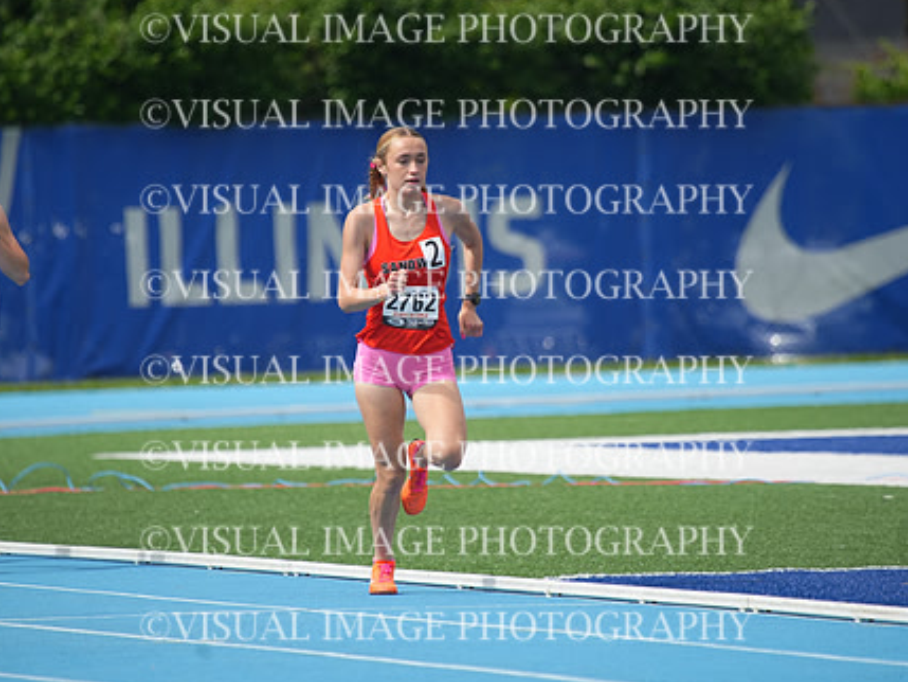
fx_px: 13644
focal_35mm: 520
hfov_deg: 3.8
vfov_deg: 2.9
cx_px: 447
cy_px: 327
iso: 320
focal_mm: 400
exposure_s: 1/1250
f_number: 5.6
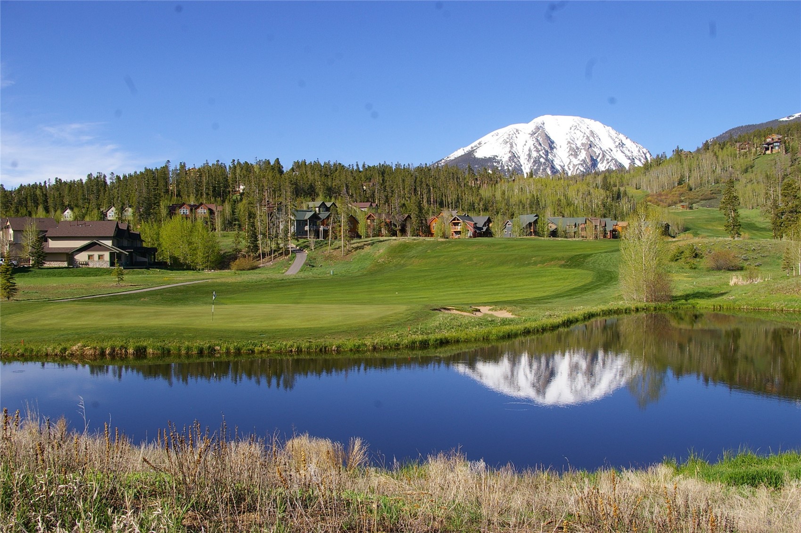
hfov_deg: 55.2
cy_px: 266
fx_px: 767
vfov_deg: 38.3
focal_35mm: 34
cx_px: 400
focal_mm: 23
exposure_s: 1/250
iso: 200
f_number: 11
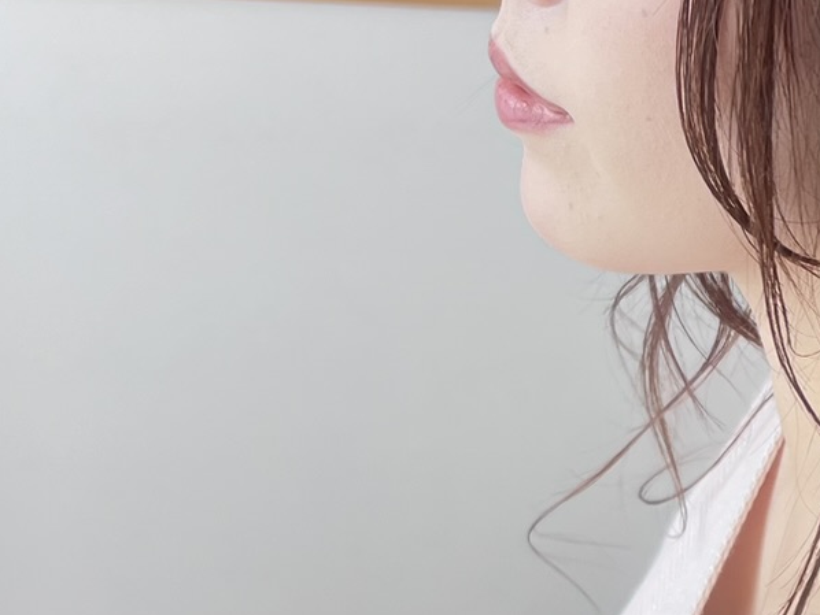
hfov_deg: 20.2
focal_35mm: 89
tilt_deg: -23.2
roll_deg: -8.9
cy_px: 304
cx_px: 1059
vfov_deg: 16.6
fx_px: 2109
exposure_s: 1/273
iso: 40
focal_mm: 5.7
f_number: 1.5
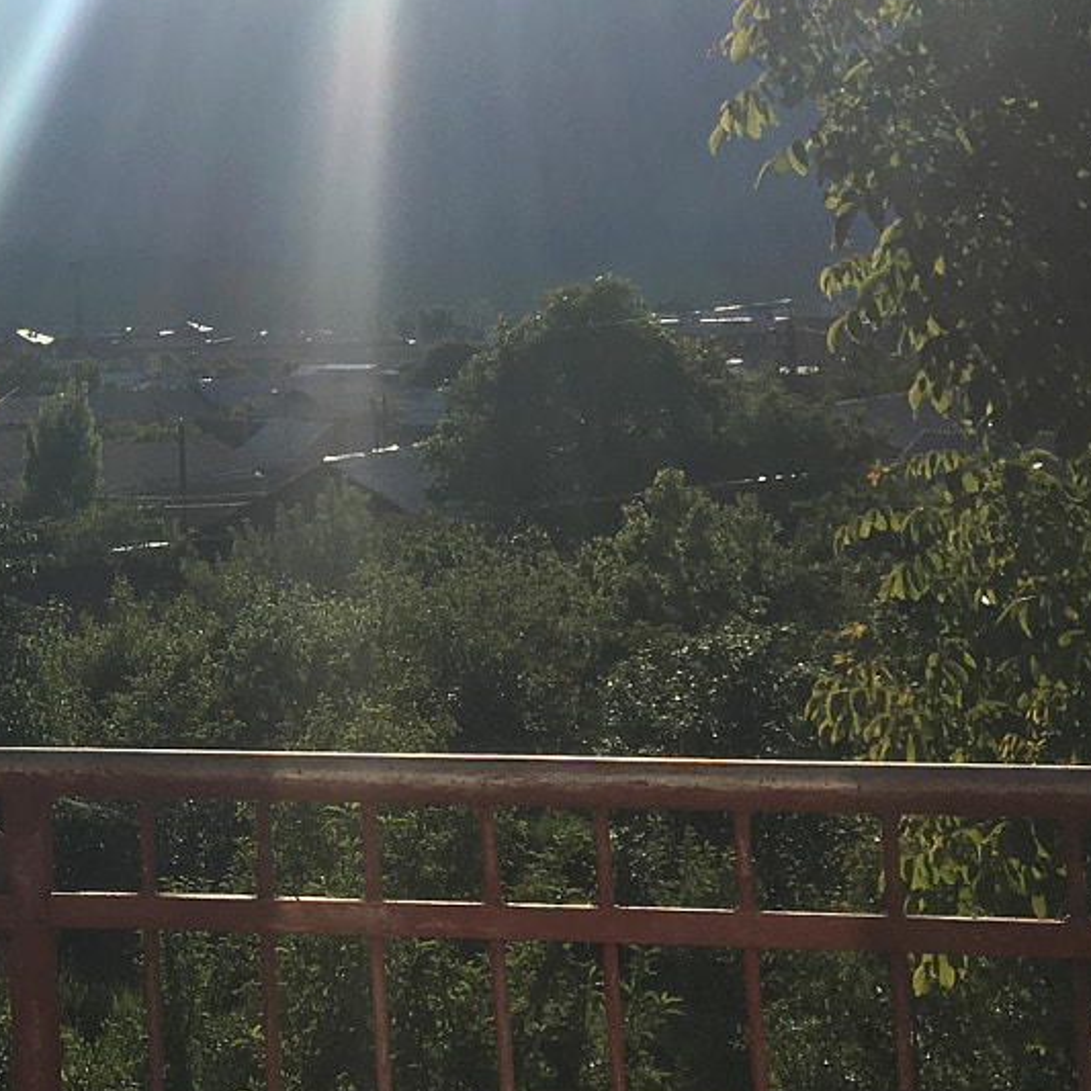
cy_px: 311
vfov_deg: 22.3
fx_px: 2746
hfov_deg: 20.1
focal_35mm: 77
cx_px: -420
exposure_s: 1/3846
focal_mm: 4.15
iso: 25
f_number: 2.2
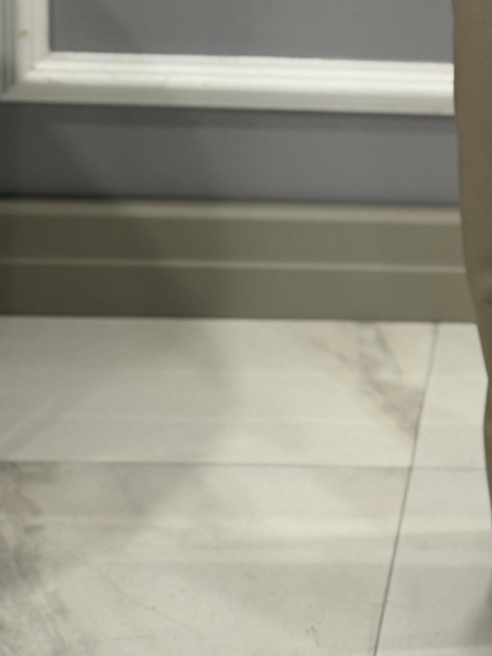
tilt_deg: -12.2
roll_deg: -2.3
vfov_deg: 12.3
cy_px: -90
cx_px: 693
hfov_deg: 9.2
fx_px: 2975
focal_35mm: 157
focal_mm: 6.76
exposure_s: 1/60
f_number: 1.78
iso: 100
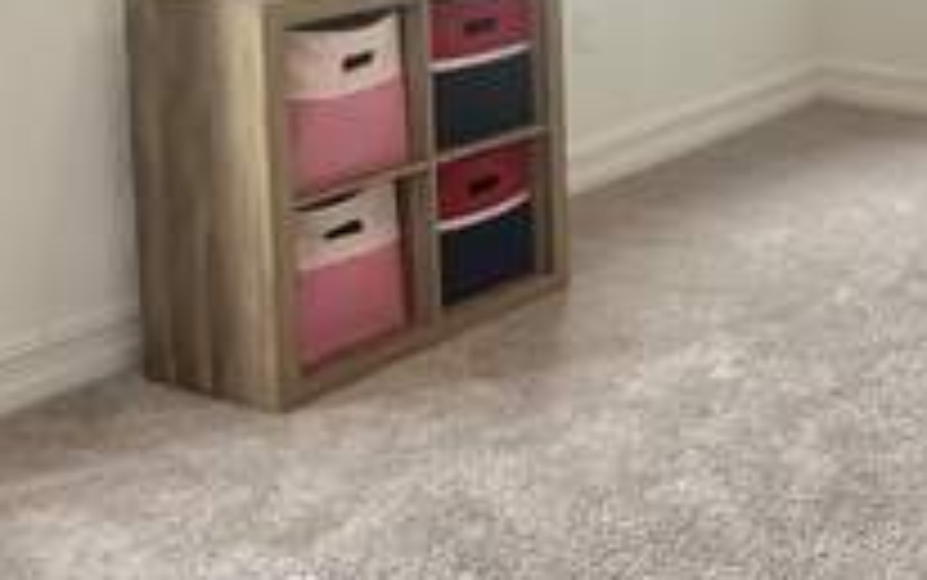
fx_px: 1618
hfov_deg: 29.1
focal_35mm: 64
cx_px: 1004
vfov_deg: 19.2
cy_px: -110
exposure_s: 1/60
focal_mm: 5.1
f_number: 1.6
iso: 100
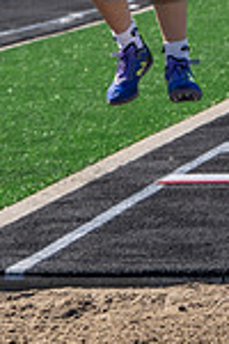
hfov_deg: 3.9
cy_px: -147
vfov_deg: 5.8
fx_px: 3368
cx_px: 108
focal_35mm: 353
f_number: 6.3
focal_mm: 79
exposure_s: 1/1000
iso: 200
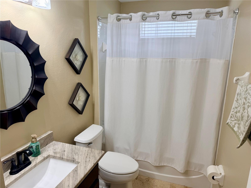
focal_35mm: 24
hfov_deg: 71.6
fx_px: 174
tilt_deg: -13.7
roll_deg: -1.6
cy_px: 94
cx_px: 126
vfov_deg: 56.8
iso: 80
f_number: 1.78
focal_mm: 6.76
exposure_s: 1/134
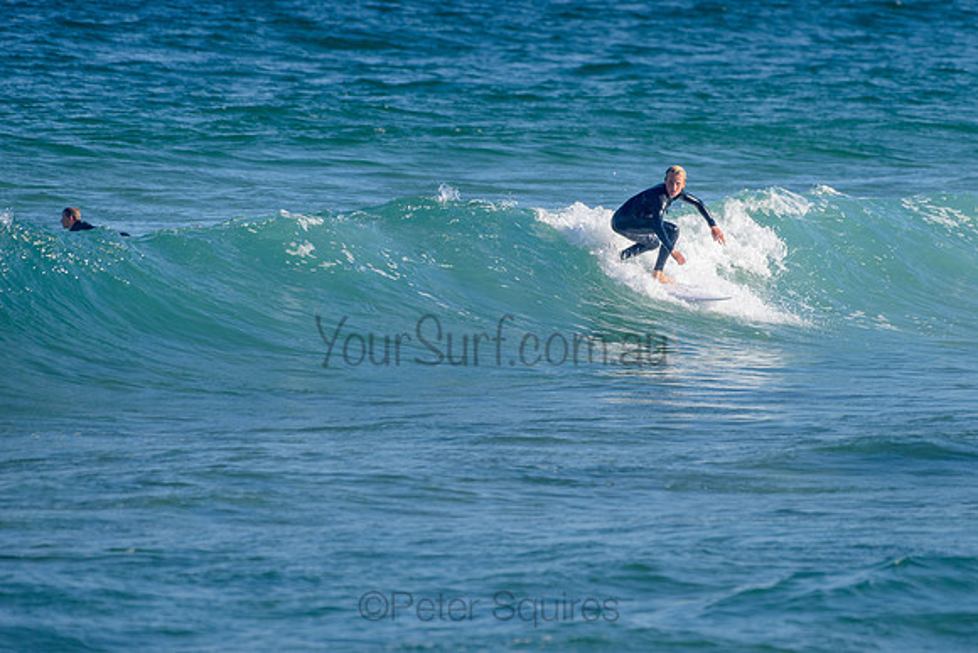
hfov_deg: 3.3
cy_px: 245
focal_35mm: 625
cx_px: 611
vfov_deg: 2.2
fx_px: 16973
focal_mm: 500
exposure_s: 1/2000
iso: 320
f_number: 5.6
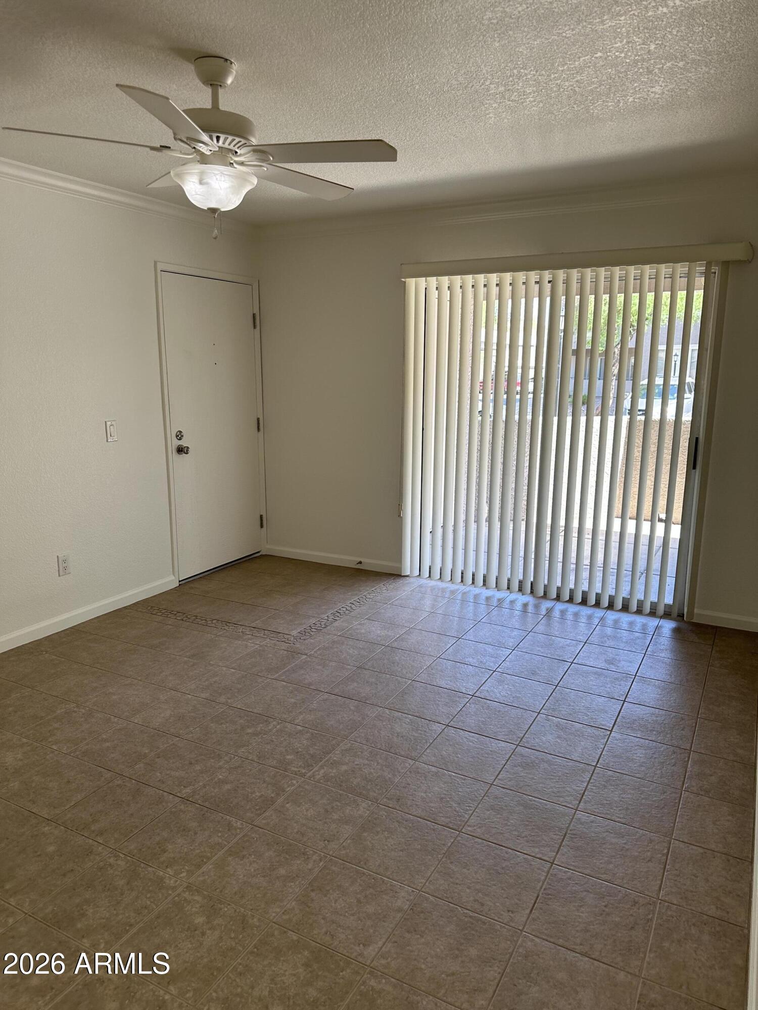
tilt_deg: -9.6
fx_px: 701
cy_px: 505
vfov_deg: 71.6
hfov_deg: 56.8
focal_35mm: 24
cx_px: 379
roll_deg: -1.0
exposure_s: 1/120
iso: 125
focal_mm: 6.86
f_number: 1.78
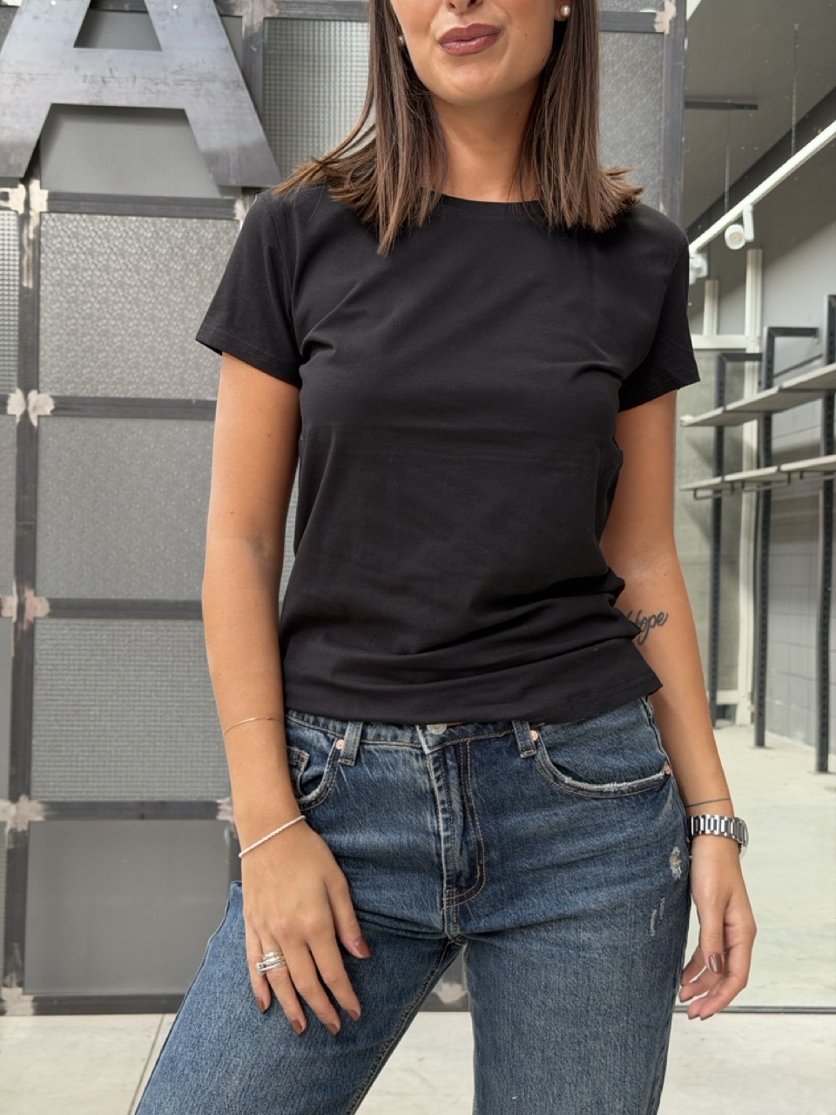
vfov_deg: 39.7
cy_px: 558
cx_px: 418
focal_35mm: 48
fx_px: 1546
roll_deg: -0.8
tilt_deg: -0.5
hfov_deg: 30.3
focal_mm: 6.76
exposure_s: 1/60
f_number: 1.78
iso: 160
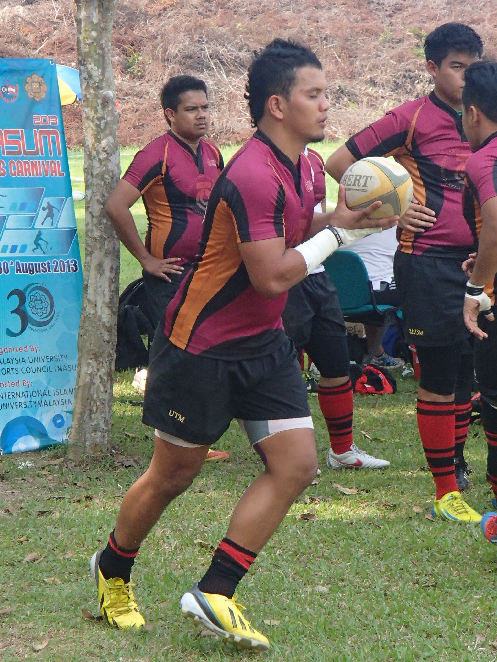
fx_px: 2680
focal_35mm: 140
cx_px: 248
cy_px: 331
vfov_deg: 14.1
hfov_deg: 10.6
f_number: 5.9
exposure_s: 1/500
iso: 640
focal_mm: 25
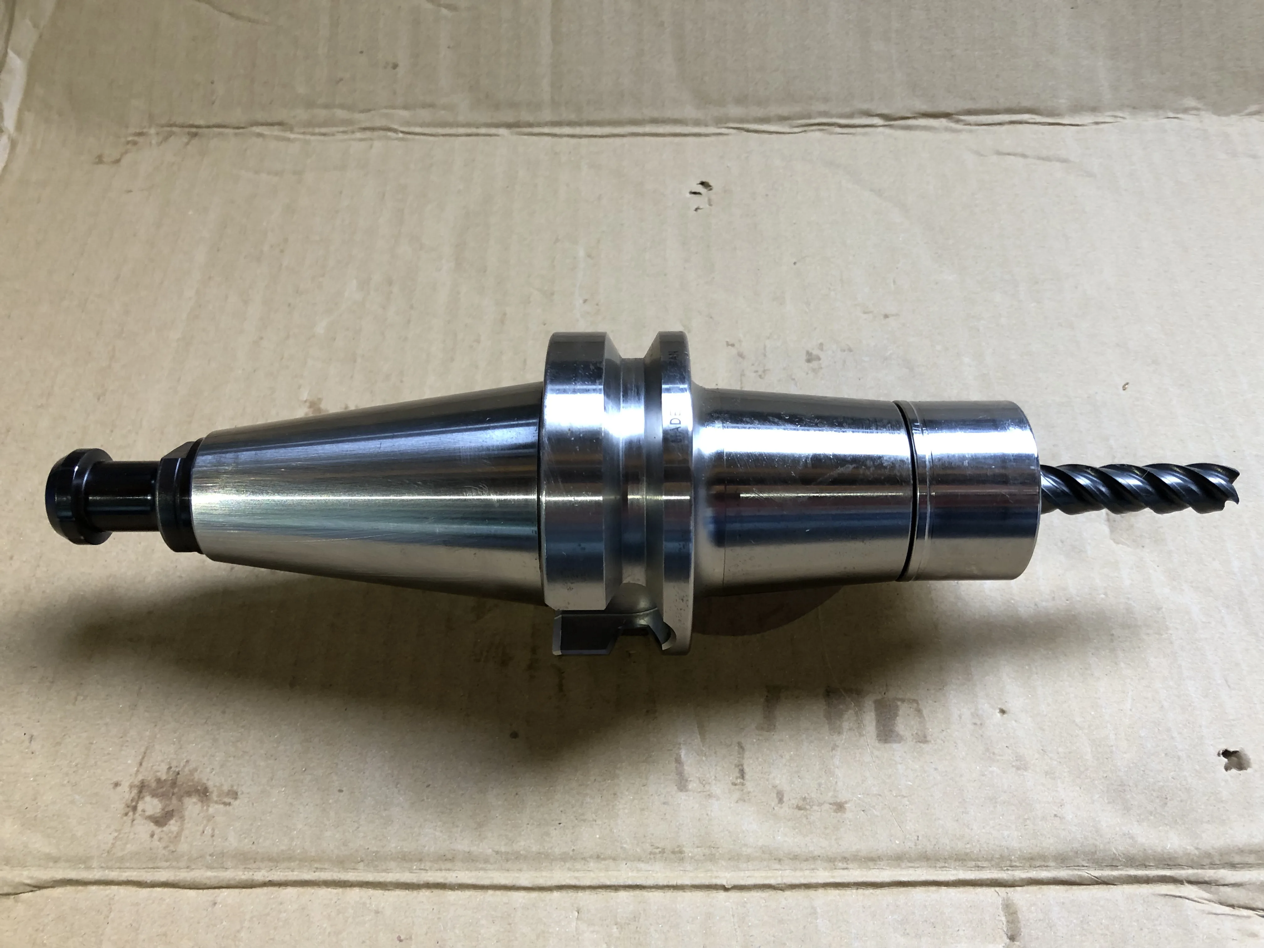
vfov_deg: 49.7
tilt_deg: -54.8
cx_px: 632
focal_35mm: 28
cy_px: 474
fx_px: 1022
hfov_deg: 63.4
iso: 40
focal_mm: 3.99
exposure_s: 1/15
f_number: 1.8
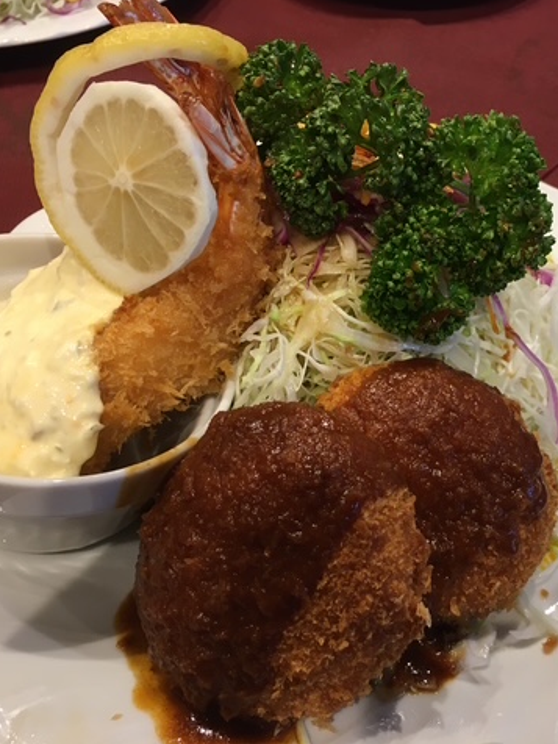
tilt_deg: -48.3
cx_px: 366
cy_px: 370
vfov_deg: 47.9
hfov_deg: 36.5
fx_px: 838
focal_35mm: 39
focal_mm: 4.15
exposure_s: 1/30
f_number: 2.2
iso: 80
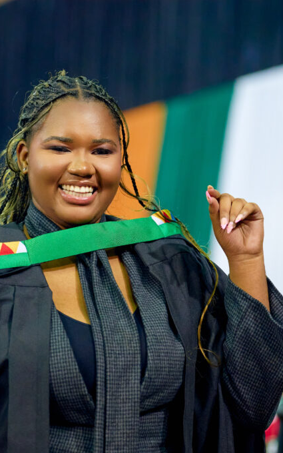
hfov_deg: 7.6
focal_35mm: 172
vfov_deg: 12.2
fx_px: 2123
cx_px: 121
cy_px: 227
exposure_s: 1/500
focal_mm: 112
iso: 4000
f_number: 2.8
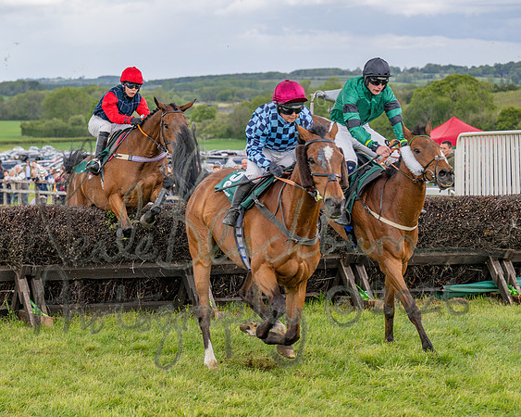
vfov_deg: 14.1
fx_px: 1681
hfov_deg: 17.4
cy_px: 253
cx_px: 89
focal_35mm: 109
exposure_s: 1/1600
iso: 400
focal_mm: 70
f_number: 4
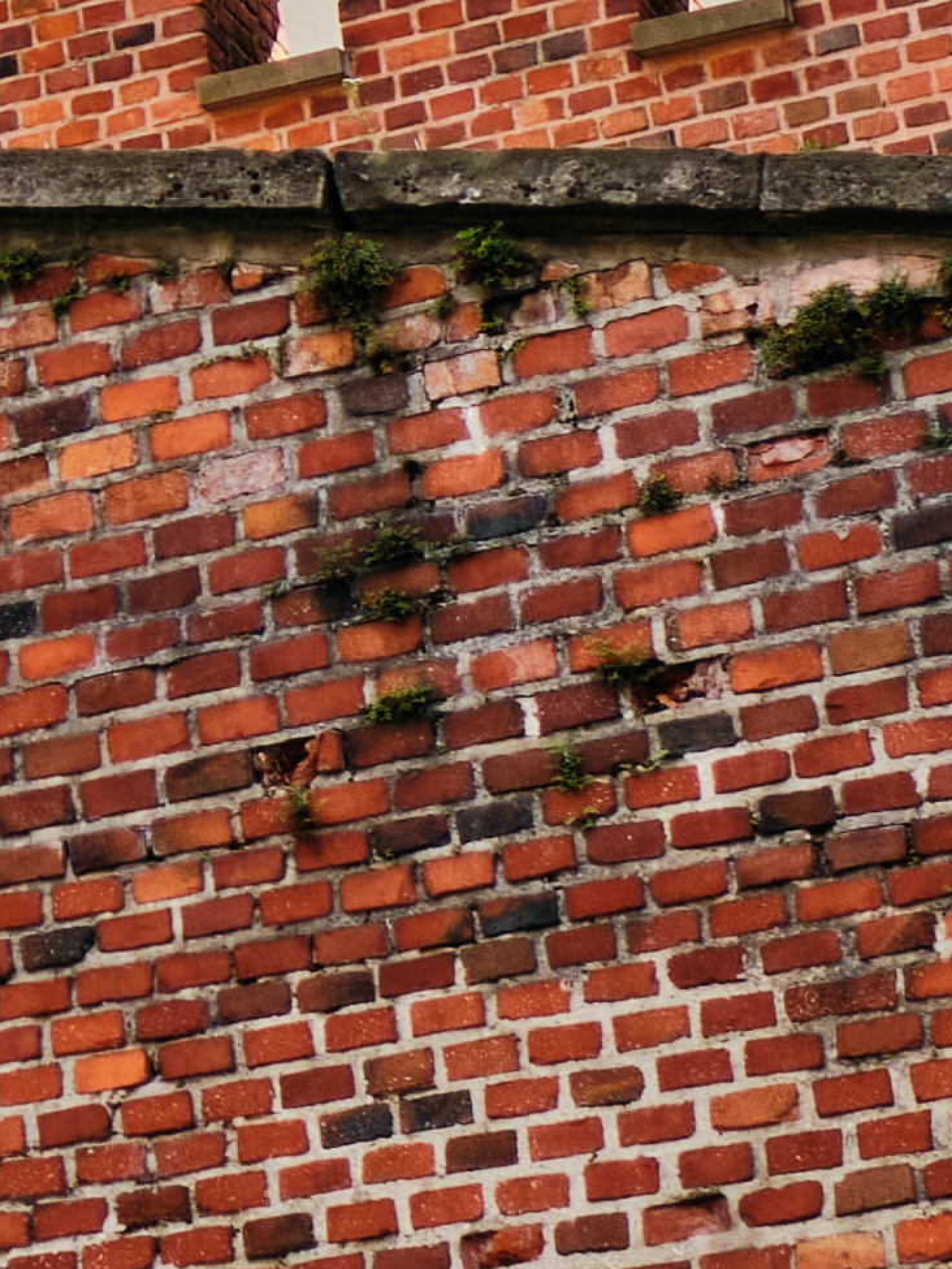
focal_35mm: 207
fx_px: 7586
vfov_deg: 9.4
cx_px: -1645
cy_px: -344
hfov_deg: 6.7
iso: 200
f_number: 2
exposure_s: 1/1600
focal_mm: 23
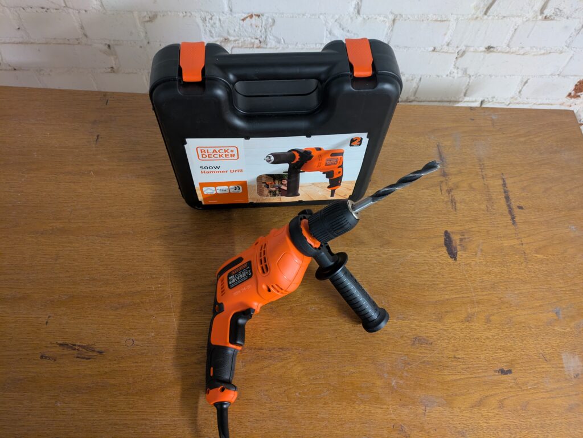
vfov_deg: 54.9
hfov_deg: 69.4
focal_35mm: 25
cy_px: 219
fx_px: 421
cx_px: 292
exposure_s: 1/25
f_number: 1.89
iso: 304
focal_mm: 5.43
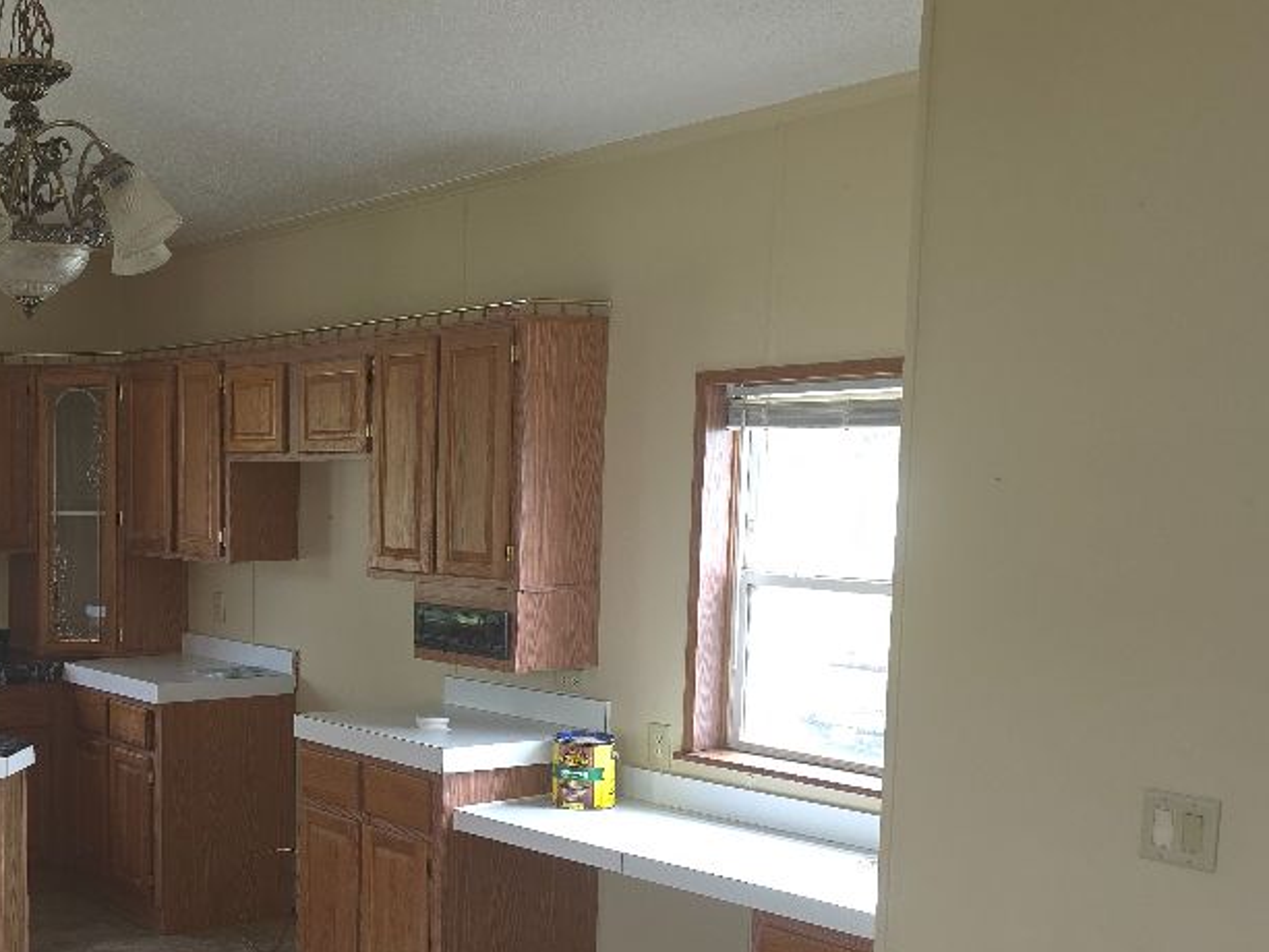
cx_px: 126
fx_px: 1650
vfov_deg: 31.8
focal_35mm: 45
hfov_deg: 39.1
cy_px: 664
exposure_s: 1/60
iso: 80
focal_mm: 6.3
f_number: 1.7
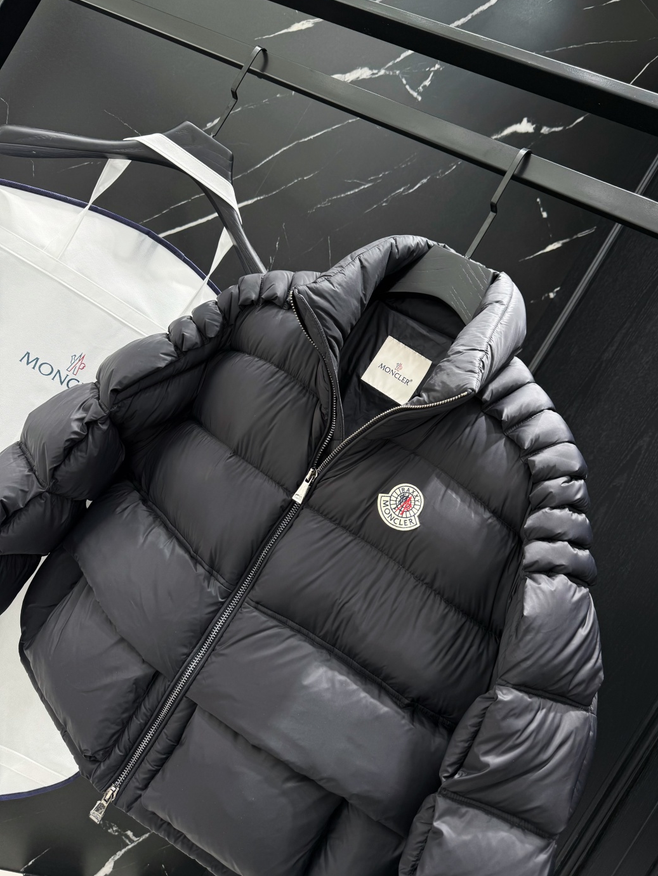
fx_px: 633
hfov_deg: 54.9
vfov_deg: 69.4
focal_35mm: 25
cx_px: 342
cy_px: 427
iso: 64
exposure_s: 1/100
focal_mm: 6.76
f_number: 1.78
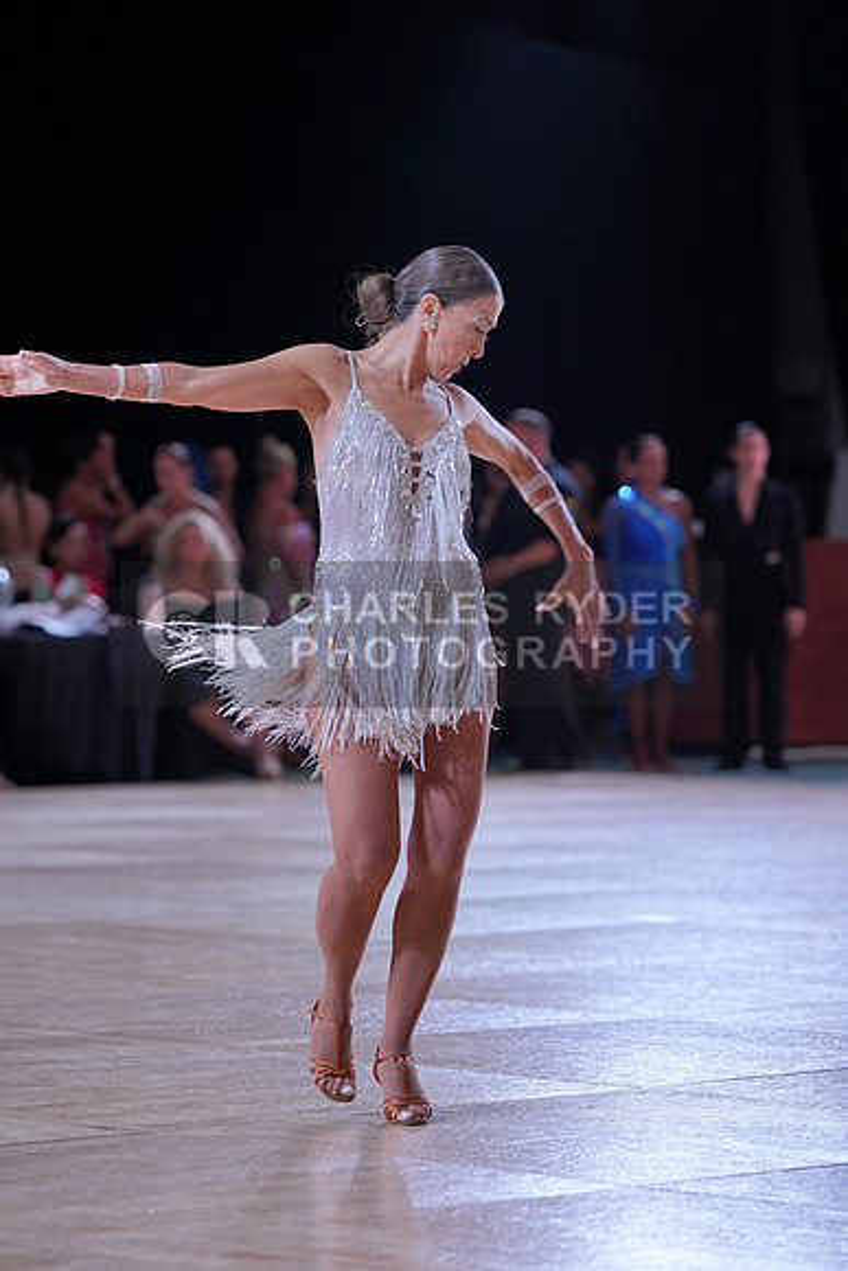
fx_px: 5226
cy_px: 636
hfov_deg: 9.3
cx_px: 424
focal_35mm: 148
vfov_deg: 13.9
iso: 640
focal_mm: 148
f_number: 4
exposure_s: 1/400
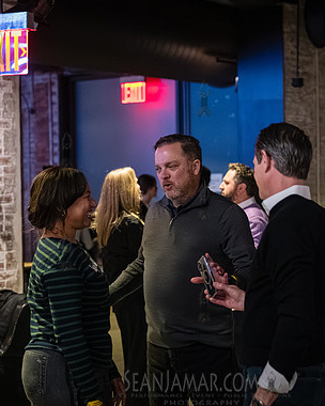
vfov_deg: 23.0
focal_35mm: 83
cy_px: 201
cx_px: 203
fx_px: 998
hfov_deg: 18.5
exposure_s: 1/250
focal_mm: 58
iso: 16000
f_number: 2.8
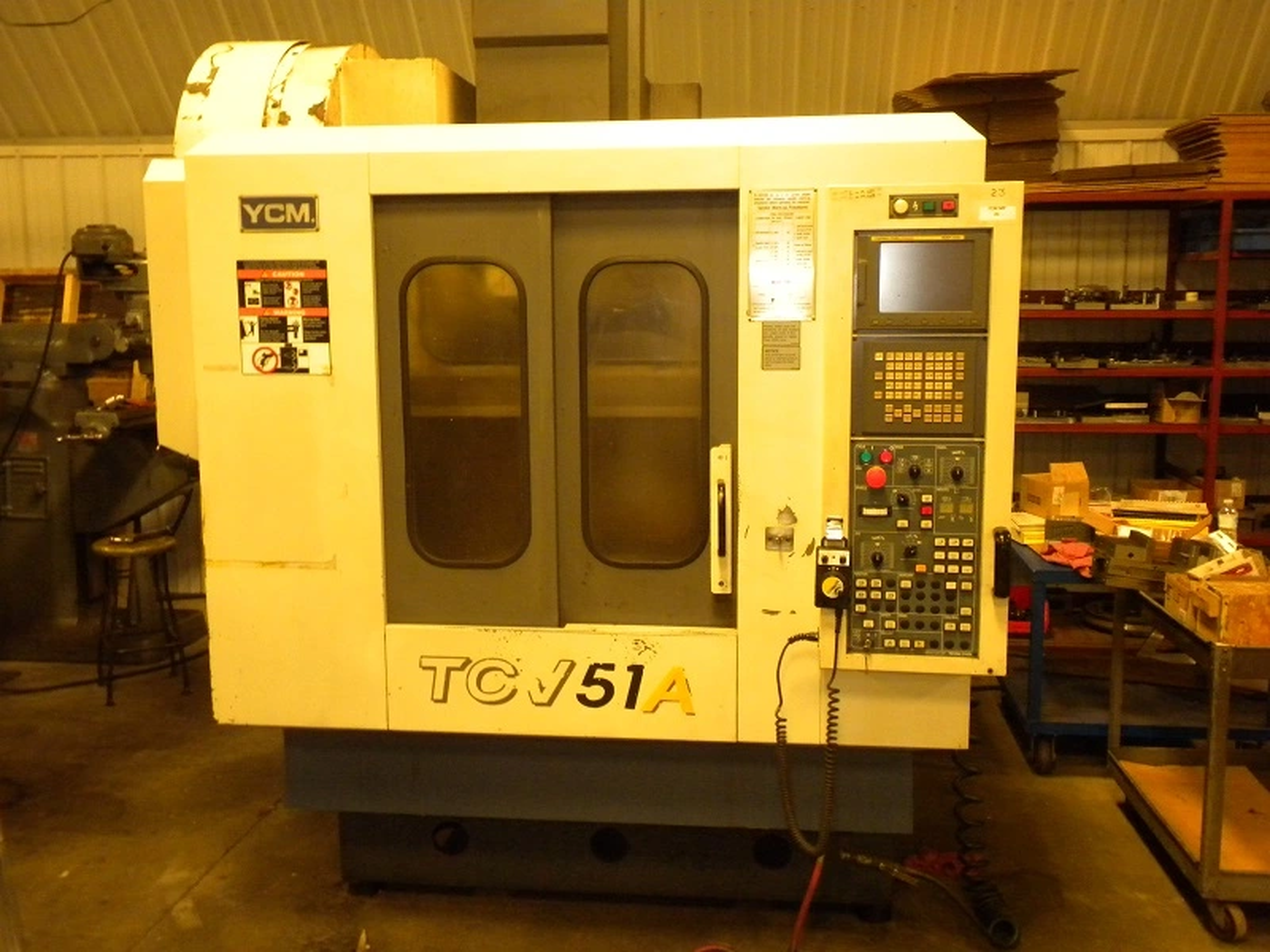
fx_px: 1357
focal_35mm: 37
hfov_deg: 50.1
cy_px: 476
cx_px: 635
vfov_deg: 38.7
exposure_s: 1/30
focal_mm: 6.6
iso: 400
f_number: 3.5
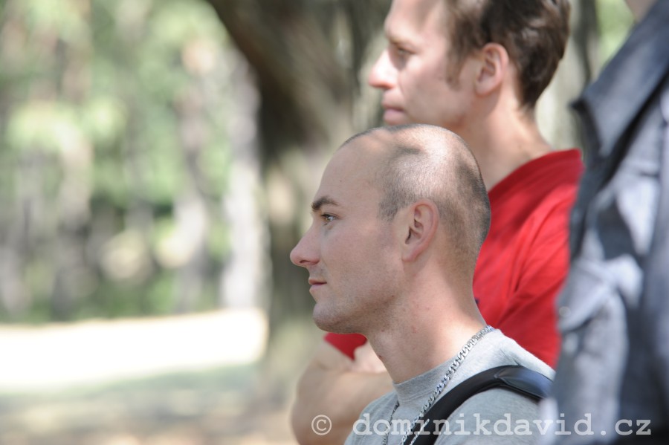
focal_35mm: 200
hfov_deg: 10.3
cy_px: 222
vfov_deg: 6.9
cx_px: 334
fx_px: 3714
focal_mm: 200
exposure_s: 1/60
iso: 200
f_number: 7.1
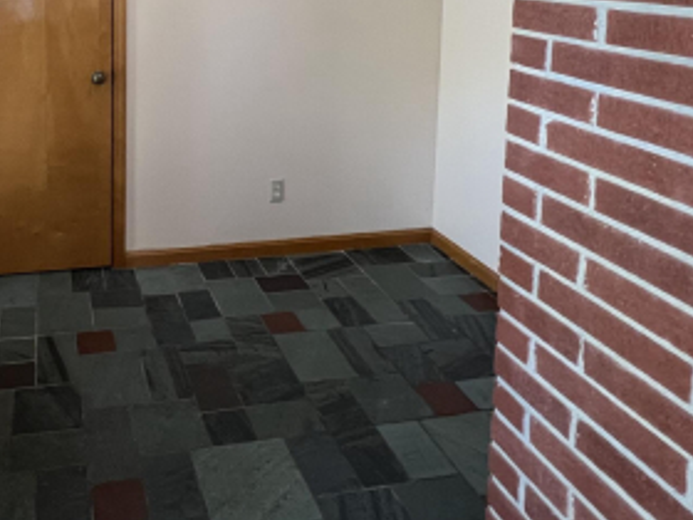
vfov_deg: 40.3
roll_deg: -0.2
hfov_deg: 55.2
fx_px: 621
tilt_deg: -7.3
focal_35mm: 31
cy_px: 10
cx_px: 162
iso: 250
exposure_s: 1/60
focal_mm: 1.57
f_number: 1.8
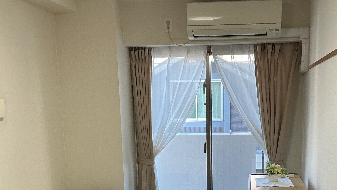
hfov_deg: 39.7
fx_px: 465
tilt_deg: -13.4
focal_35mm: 52
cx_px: 199
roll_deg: +0.6
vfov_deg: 22.0
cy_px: 199
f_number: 1.8
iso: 64
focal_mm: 3
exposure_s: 1/100
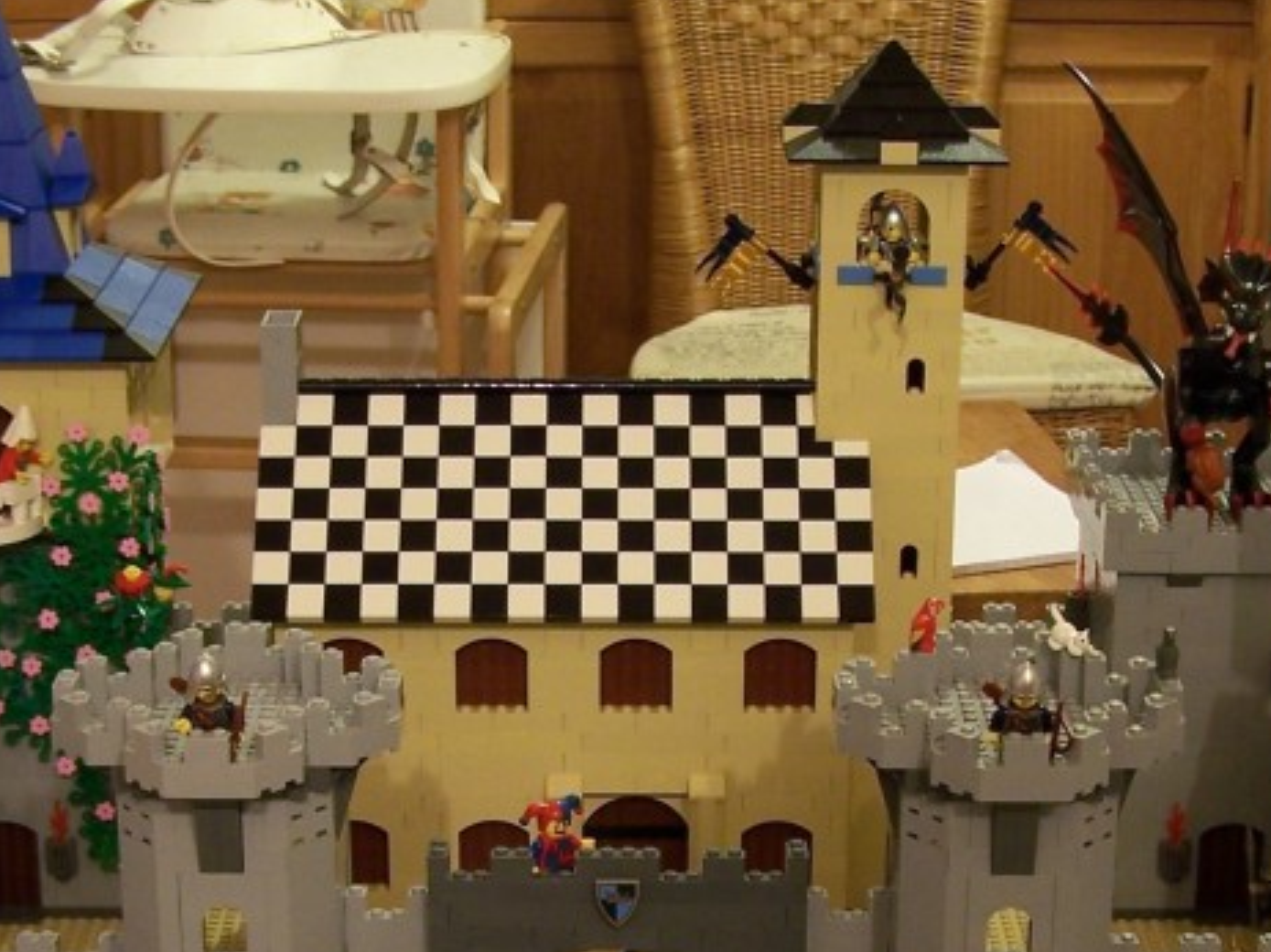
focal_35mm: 84
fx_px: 3083
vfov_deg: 17.3
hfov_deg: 23.3
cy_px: 889
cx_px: 697
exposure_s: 1/2
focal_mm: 6.3
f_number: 2.8
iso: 80
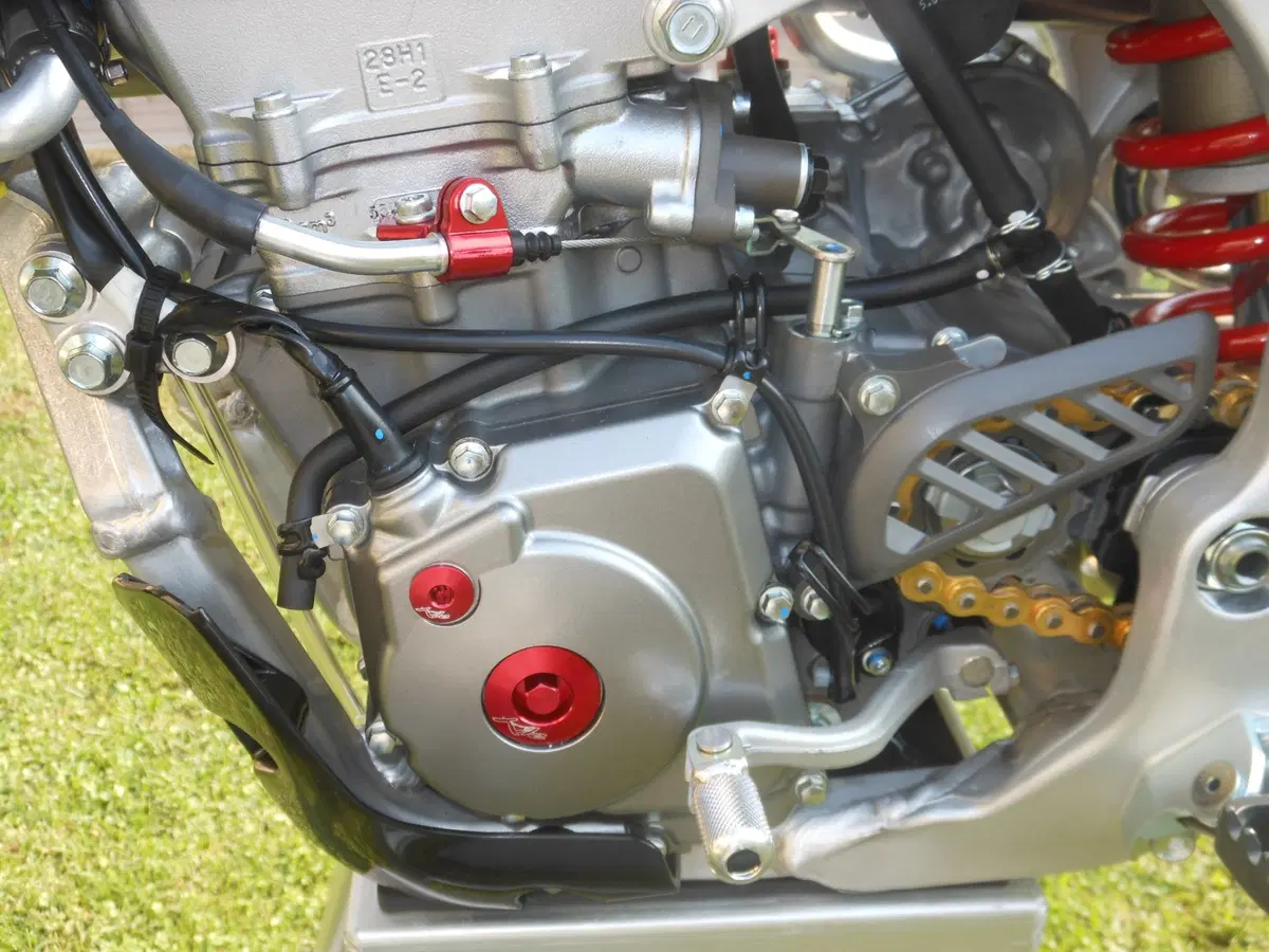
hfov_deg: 43.9
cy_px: 476
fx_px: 1576
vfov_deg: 33.6
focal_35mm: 43
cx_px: 634
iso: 80
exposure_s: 1/100
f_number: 3.8
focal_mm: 7.7
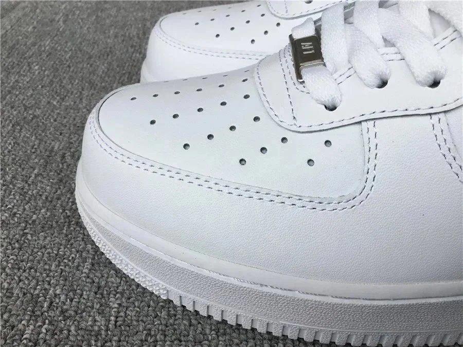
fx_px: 415
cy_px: 174
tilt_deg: -37.4
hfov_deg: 58.4
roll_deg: -2.1
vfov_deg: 45.4
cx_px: 232
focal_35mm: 31
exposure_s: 1/114
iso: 25
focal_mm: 3.3
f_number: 2.4
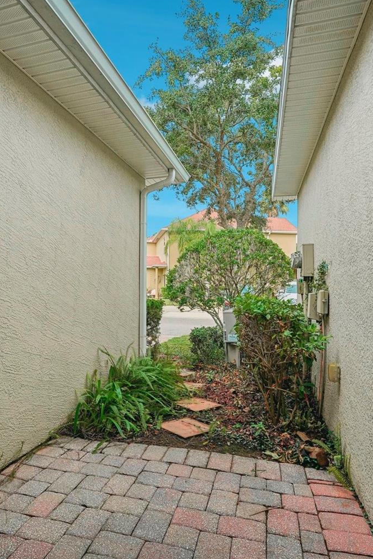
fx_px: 356
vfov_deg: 76.2
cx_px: 155
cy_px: 276
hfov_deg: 55.0
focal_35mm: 23
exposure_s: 1/200
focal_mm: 14.6
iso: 400
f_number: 8
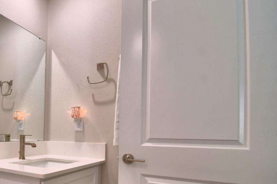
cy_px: 134
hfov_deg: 61.8
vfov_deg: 48.0
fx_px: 200
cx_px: 44
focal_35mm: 26
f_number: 4.5
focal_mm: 10
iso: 400
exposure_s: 1/125
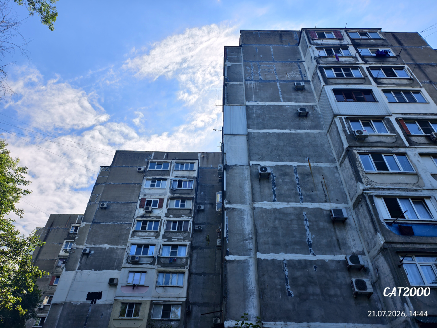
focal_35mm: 23
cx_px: 218
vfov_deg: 58.9
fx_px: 290
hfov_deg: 73.9
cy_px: 164
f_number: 1.57
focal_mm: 6.54
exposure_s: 1/1667
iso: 71
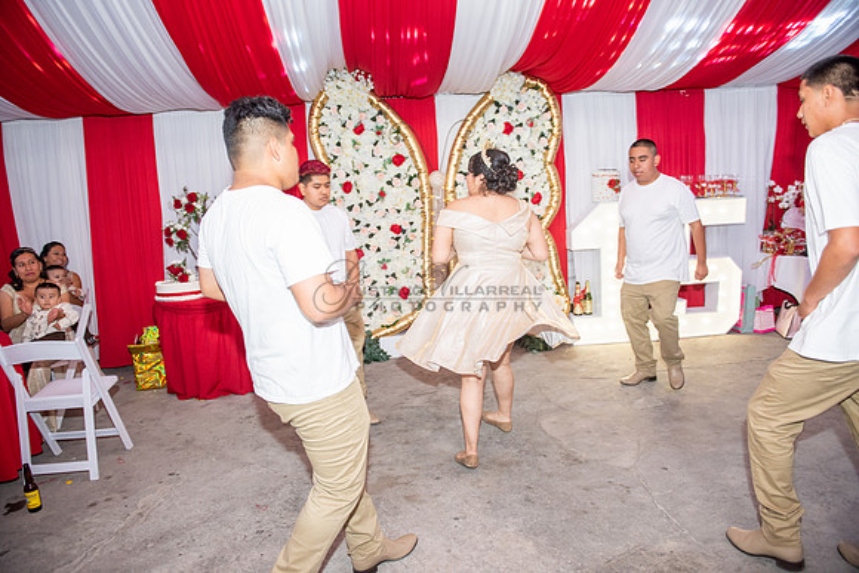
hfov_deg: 73.7
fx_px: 573
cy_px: 286
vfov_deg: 53.2
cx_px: 430
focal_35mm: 24
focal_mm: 24
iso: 800
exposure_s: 1/160
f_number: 3.2
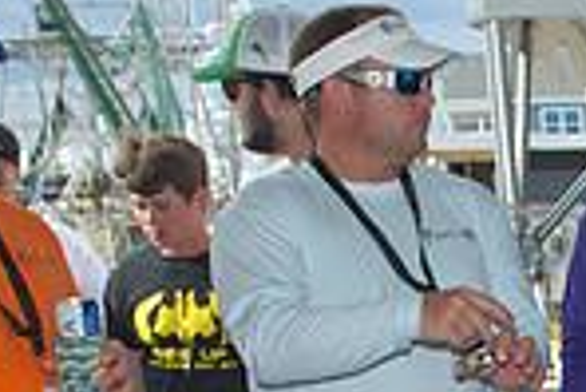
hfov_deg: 18.9
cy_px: 594
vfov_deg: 13.7
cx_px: 899
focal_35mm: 94
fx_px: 1532
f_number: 5.6
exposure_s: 1/250
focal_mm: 24
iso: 125
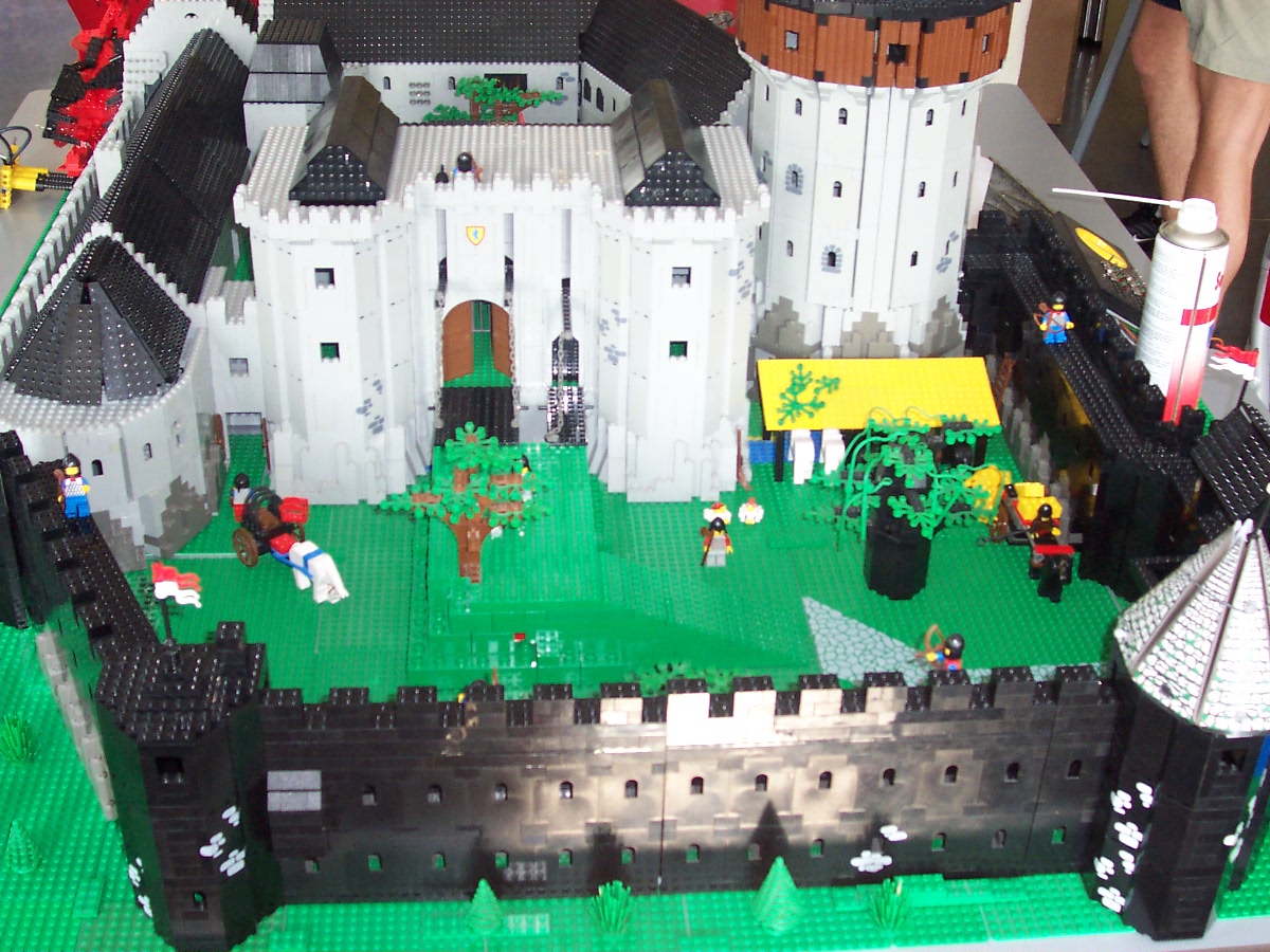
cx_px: 635
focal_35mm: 46
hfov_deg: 41.2
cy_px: 476
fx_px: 1688
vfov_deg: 31.5
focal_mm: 7
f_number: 3
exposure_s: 1/60
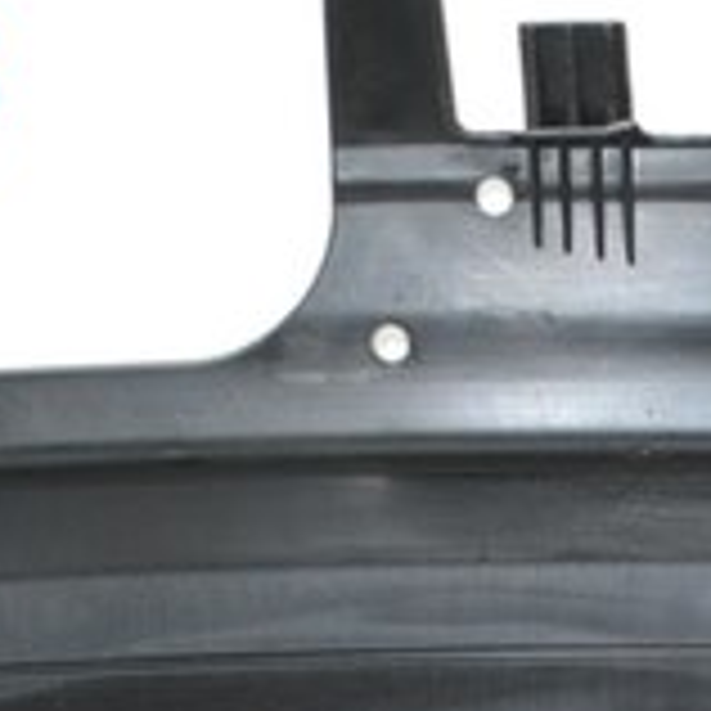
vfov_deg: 9.2
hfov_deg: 9.5
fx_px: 4229
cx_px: 896
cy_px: 1235
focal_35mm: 182
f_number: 4
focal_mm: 22
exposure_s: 1/60
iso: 800
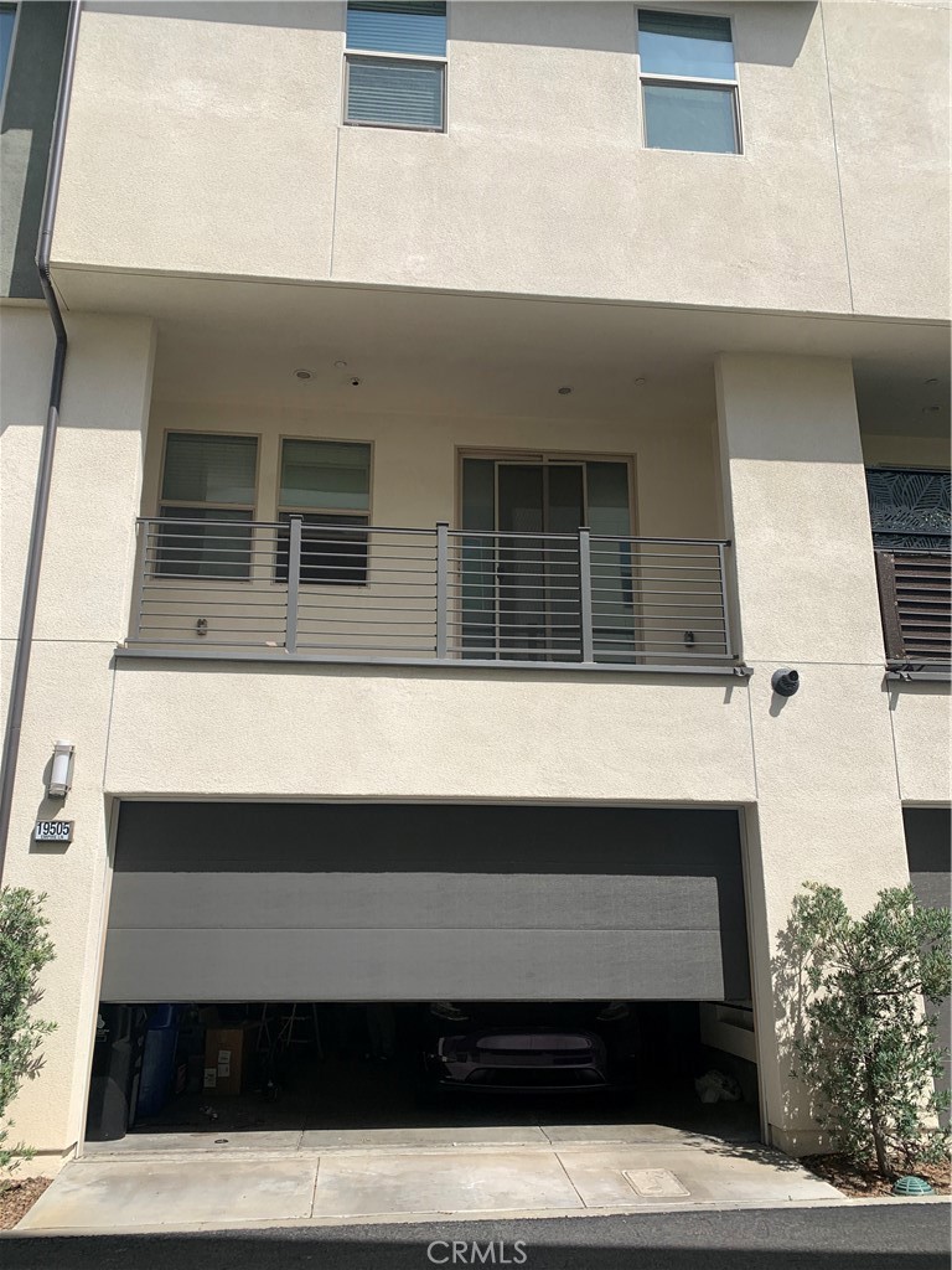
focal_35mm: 26
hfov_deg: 53.1
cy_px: 635
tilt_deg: +15.8
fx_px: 953
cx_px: 476
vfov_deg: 67.3
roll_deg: -0.5
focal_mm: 4.25
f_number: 1.8
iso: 25
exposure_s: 1/3289
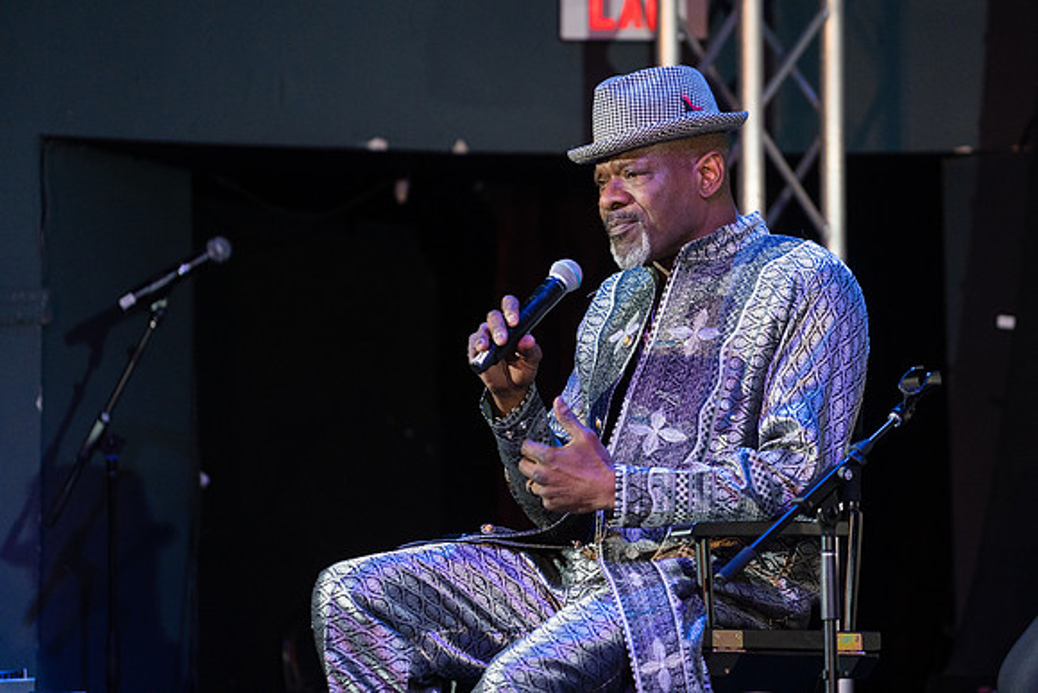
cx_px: 600
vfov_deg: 5.9
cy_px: 290
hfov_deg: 8.9
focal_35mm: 232
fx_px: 6704
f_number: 4
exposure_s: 1/250
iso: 2500
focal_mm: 200
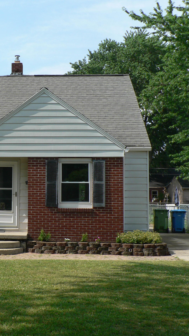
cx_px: -7
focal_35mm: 53
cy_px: 168
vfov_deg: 39.2
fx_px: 472
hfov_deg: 21.7
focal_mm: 6
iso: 80
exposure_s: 1/400
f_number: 4.5
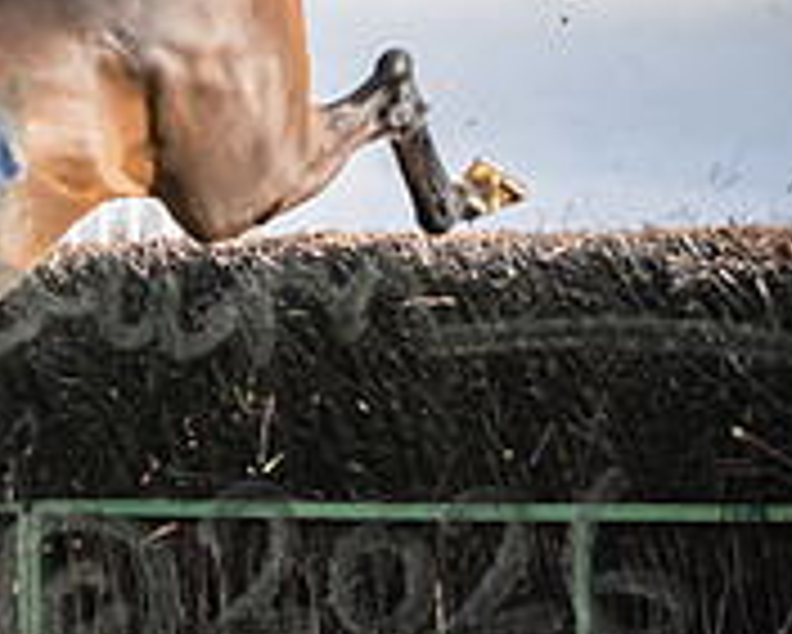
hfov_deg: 7.5
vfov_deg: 6.1
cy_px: -207
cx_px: -190
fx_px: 5957
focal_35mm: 254
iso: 200
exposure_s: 1/1250
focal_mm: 38
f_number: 4
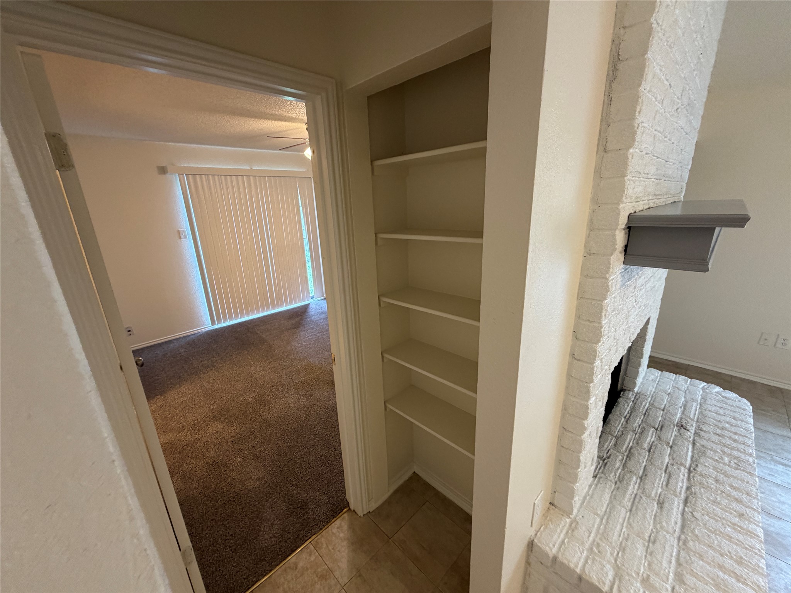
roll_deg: +2.5
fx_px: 320
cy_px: 296
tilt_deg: -17.4
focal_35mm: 14
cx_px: 396
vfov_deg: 85.7
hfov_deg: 102.1
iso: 250
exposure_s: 1/60
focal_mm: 2.22
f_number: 2.2
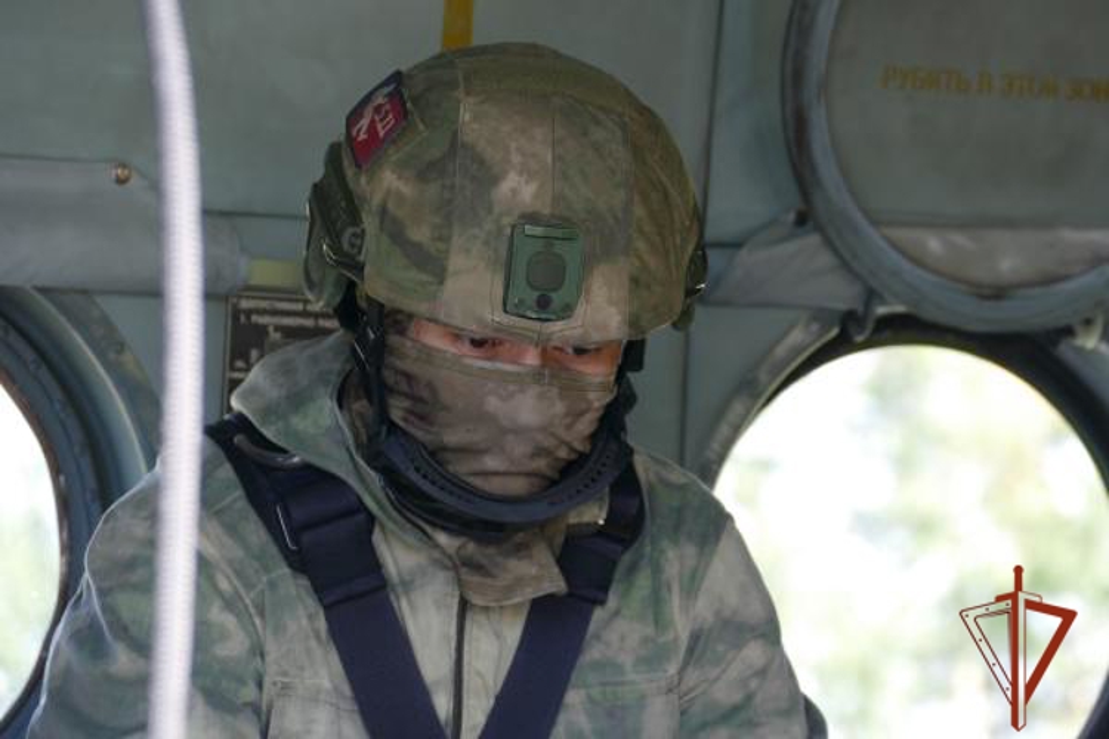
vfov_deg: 5.7
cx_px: 554
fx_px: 7393
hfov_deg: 8.6
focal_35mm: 240
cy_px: 370
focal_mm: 87.58
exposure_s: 1/100
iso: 160
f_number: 4
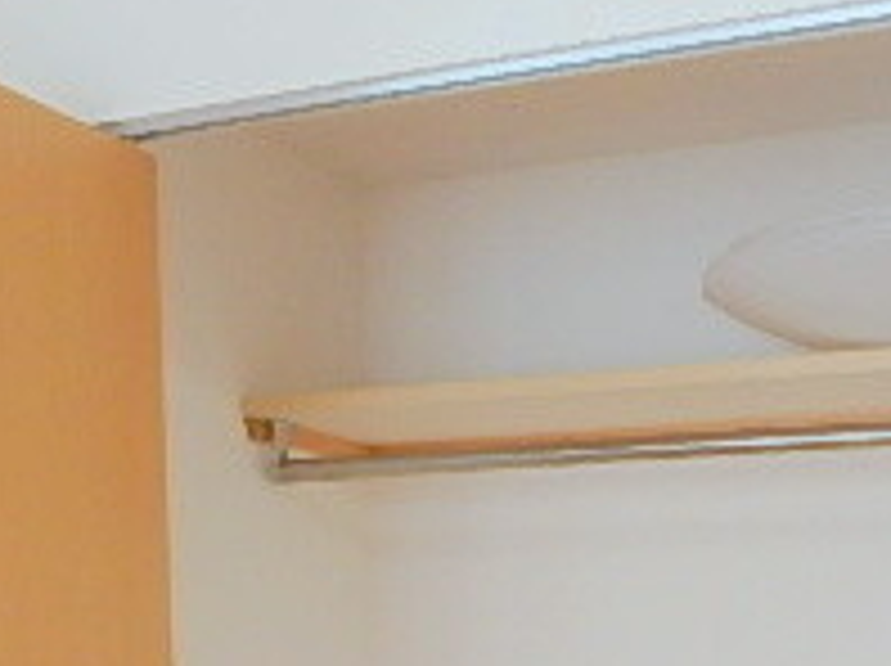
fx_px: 1748
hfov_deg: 28.5
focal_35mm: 68
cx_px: 549
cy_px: 1048
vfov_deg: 18.6
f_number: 3.5
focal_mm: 3.7
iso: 125
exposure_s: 1/60
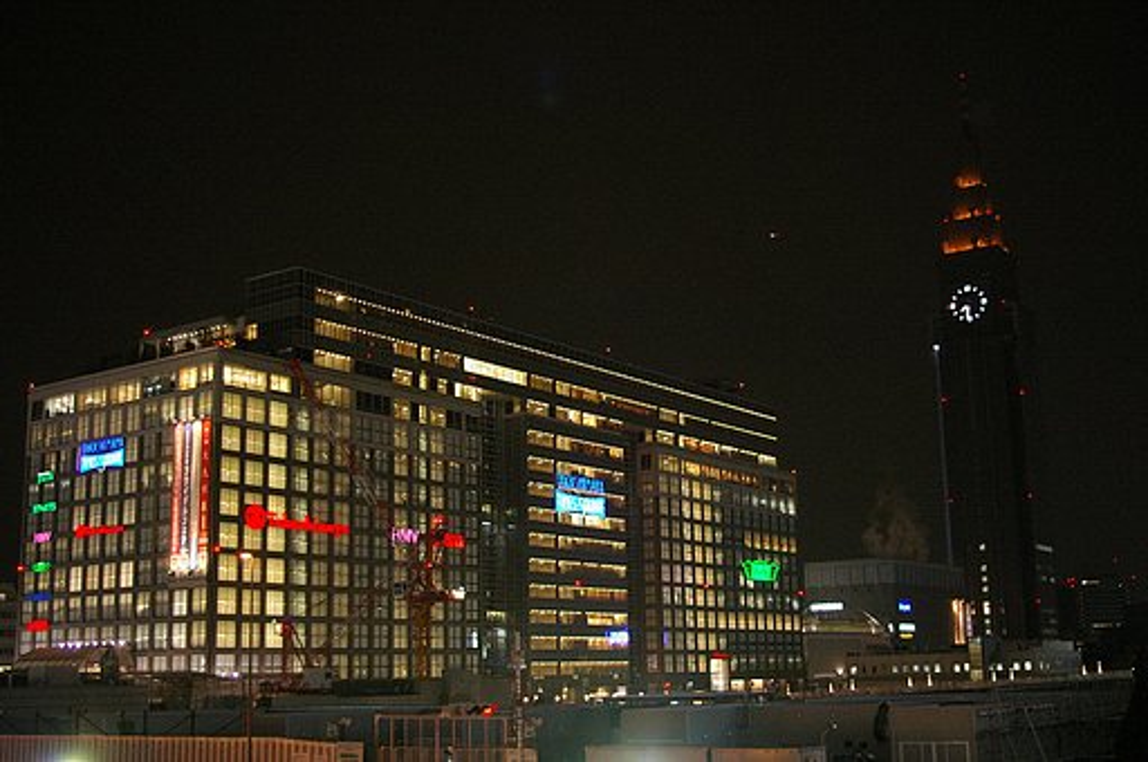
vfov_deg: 31.8
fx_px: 1338
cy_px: 381
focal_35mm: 42
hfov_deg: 46.5
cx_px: 574
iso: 800
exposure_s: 1/13
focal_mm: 28
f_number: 4
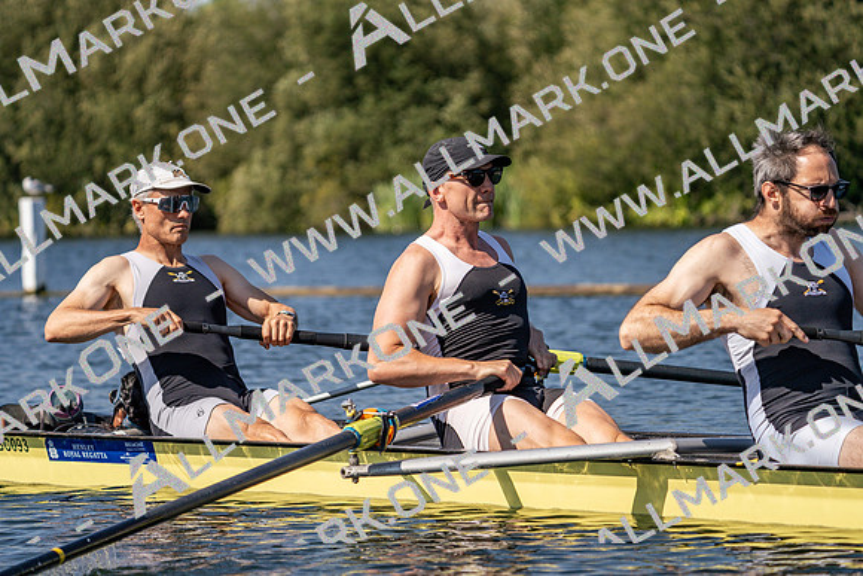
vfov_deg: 6.9
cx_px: 432
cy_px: 288
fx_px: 4795
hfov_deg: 10.3
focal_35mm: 200
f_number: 5.6
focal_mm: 200
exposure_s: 1/2000
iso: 200
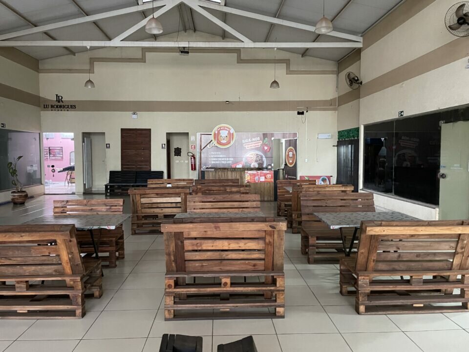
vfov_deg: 53.1
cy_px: 176
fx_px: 352
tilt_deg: -3.2
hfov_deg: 67.3
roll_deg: +1.2
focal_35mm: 26
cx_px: 234
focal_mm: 4.2
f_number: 1.6
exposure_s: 1/30
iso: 500
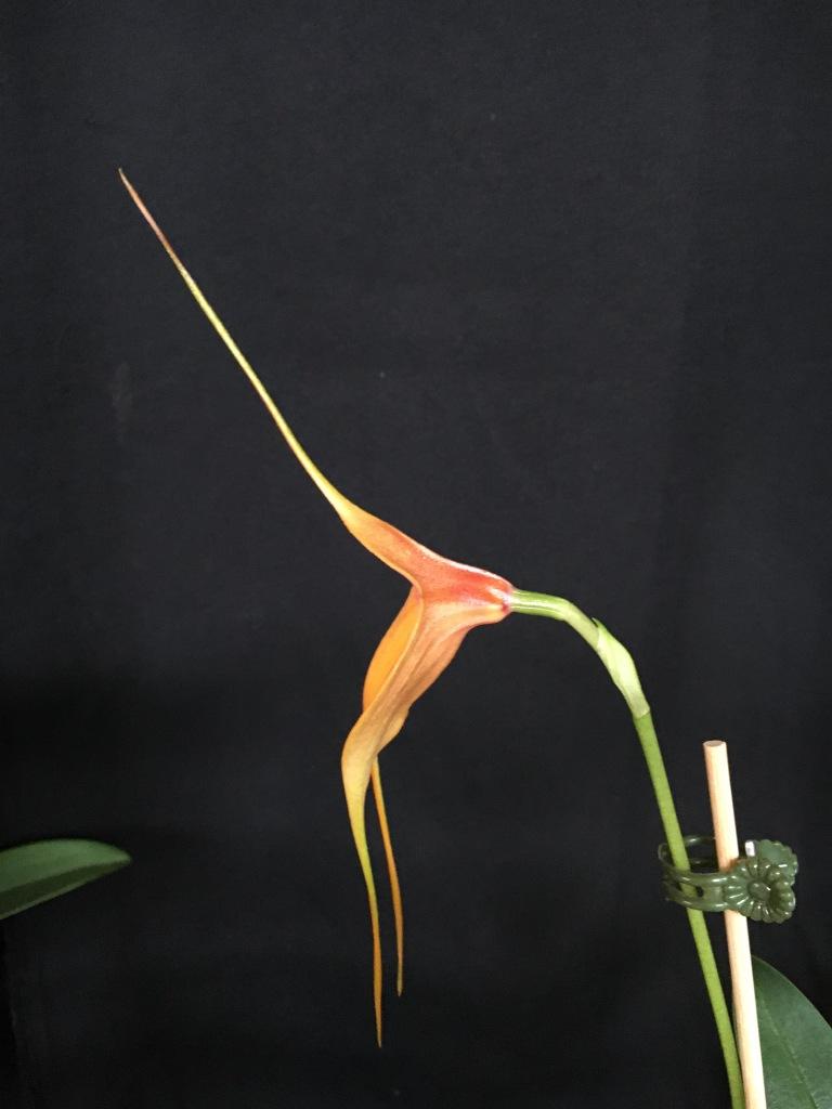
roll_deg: -2.5
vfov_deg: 61.7
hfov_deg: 48.2
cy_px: 554
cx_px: 416
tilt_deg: -16.1
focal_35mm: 29
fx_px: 929
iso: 200
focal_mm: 4.15
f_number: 2.2
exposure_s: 1/17
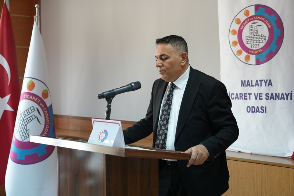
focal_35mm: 57
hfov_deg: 35.1
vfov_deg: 23.8
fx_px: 465
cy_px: 98
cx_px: 147
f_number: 4
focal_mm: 57
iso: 1600
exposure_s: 1/160
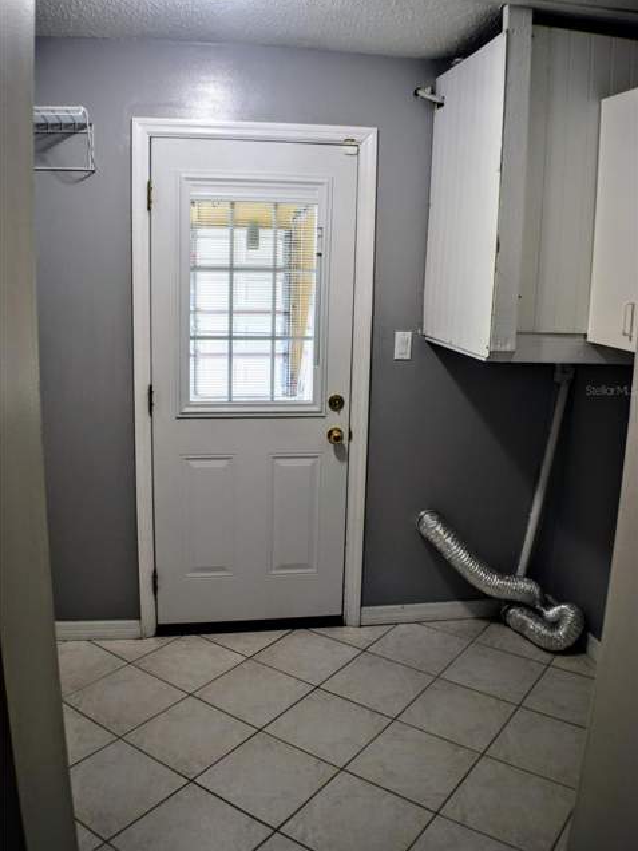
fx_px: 923
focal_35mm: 38
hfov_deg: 38.1
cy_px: 390
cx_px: 318
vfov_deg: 49.4
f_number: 4
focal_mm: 23
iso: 400
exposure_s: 1/60
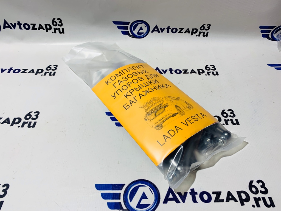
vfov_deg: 53.1
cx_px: 140
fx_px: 211
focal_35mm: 26
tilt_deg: -47.8
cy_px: 106
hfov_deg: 67.3
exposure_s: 1/100
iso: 32
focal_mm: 4.25
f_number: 1.8
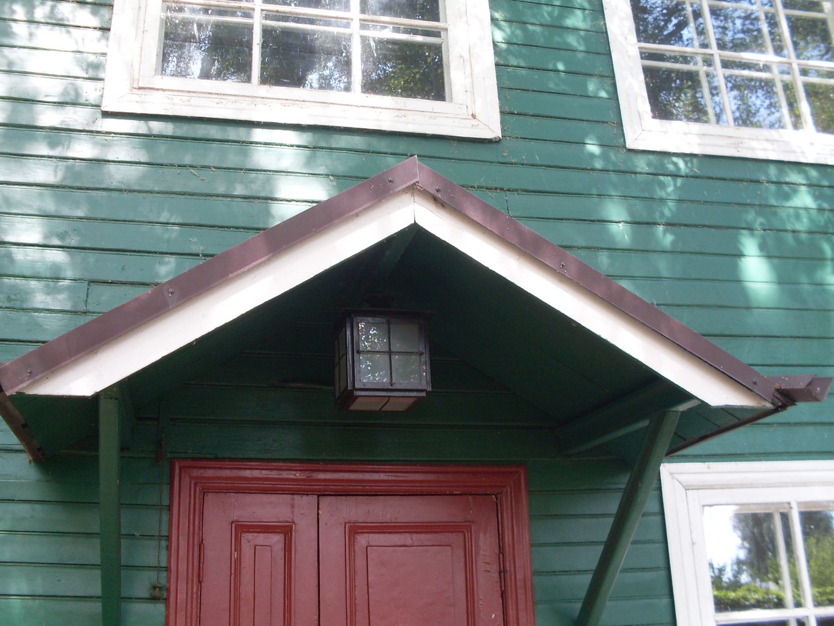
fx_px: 964
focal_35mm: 40
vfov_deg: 36.0
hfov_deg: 46.8
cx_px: 401
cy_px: 301
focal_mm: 6.3
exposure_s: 1/60
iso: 100
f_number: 2.8
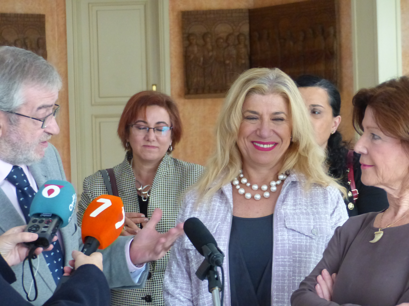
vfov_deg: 15.2
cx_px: 204
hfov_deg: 20.2
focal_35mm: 97
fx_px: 1146
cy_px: 153
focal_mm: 17.4
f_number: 2.8
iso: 800
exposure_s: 1/125
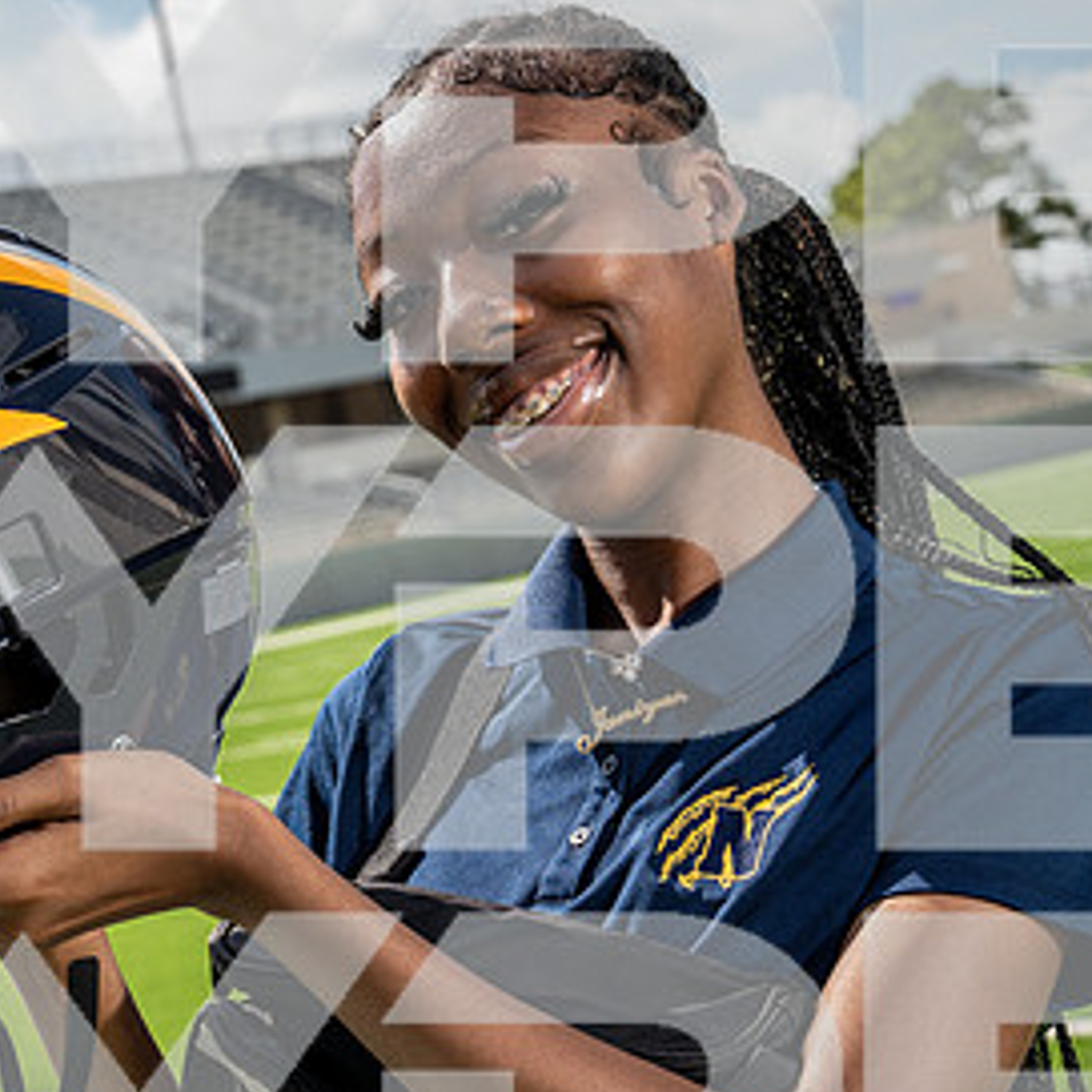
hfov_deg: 16.2
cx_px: 317
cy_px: 640
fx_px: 3819
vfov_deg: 16.3
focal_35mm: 107
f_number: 8
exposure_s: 1/250
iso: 125
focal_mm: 59
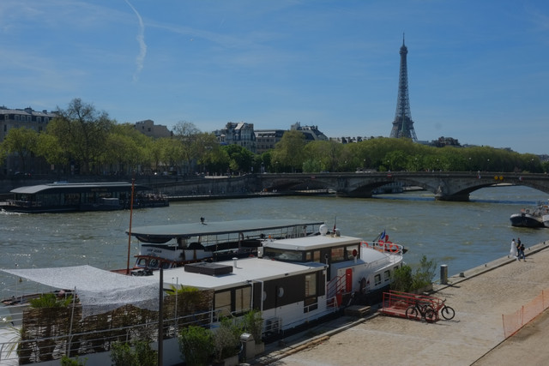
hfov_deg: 47.4
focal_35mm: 41
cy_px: 183
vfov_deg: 32.6
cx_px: 274
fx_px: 625
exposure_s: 1/350
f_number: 14
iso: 200
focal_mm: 27
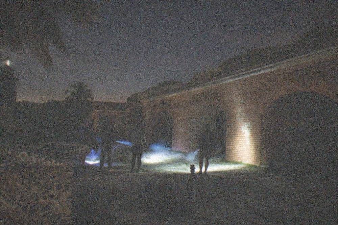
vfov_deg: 33.4
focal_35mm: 40
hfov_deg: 48.5
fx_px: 375
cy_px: 112
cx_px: 169
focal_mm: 40
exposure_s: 1/125
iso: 4000
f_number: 3.5
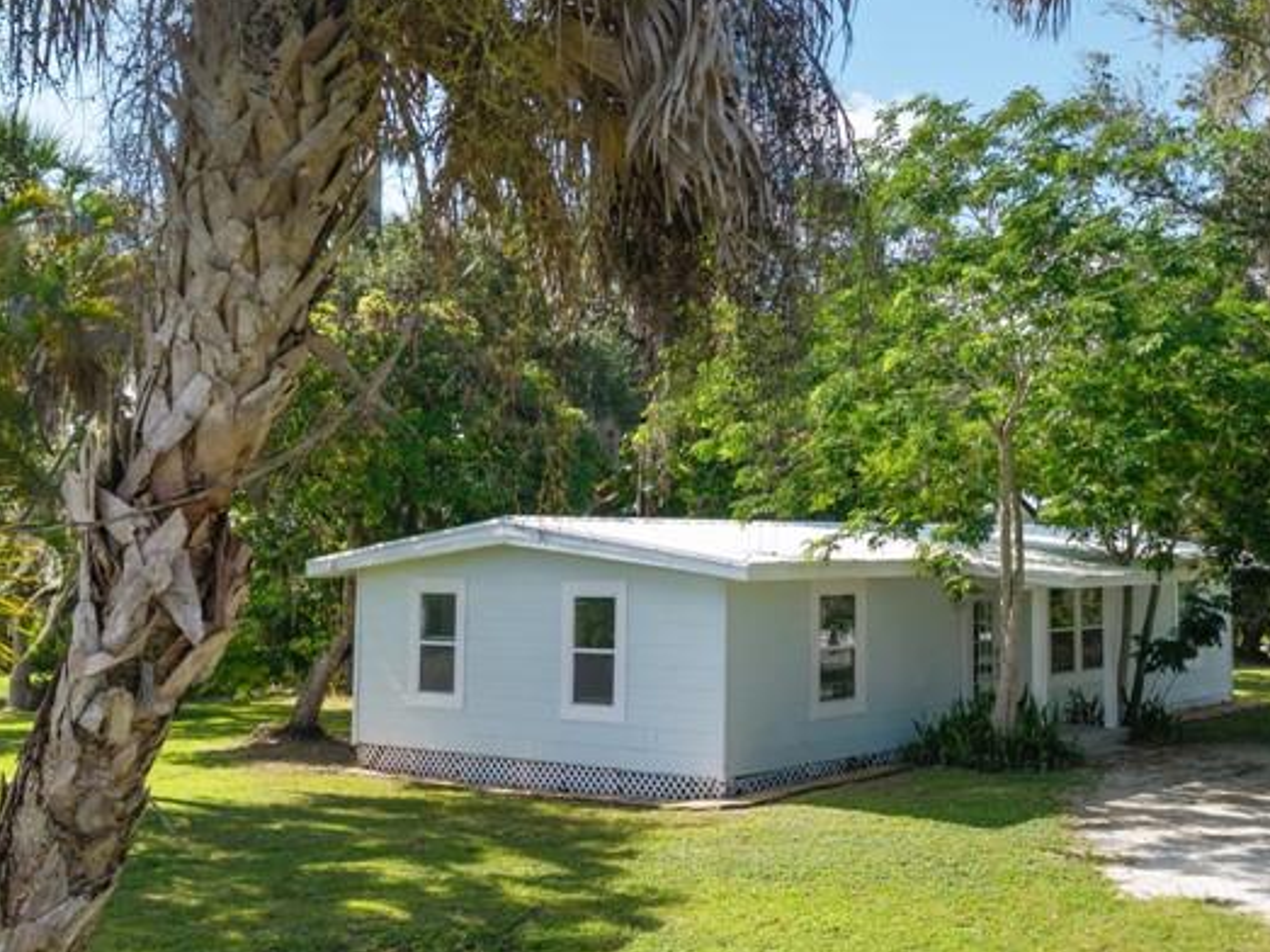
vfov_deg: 30.8
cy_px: 410
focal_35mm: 47
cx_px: 930
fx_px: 1724
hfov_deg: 39.5
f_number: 1.8
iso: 100
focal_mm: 8.67
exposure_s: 1/320
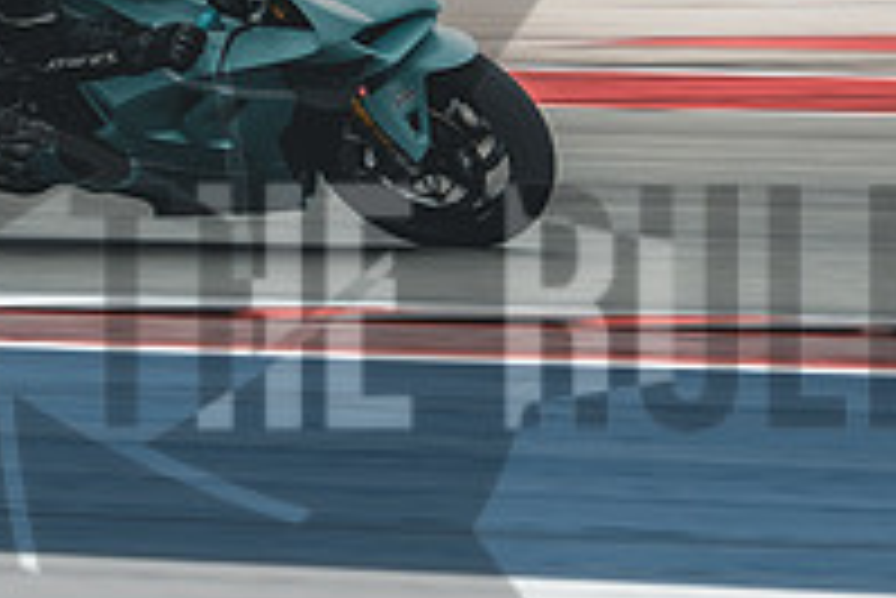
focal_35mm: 873
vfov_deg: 1.6
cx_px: 122
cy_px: 312
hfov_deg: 2.4
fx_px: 21743
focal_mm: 200
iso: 160
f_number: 4.5
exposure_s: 1/320
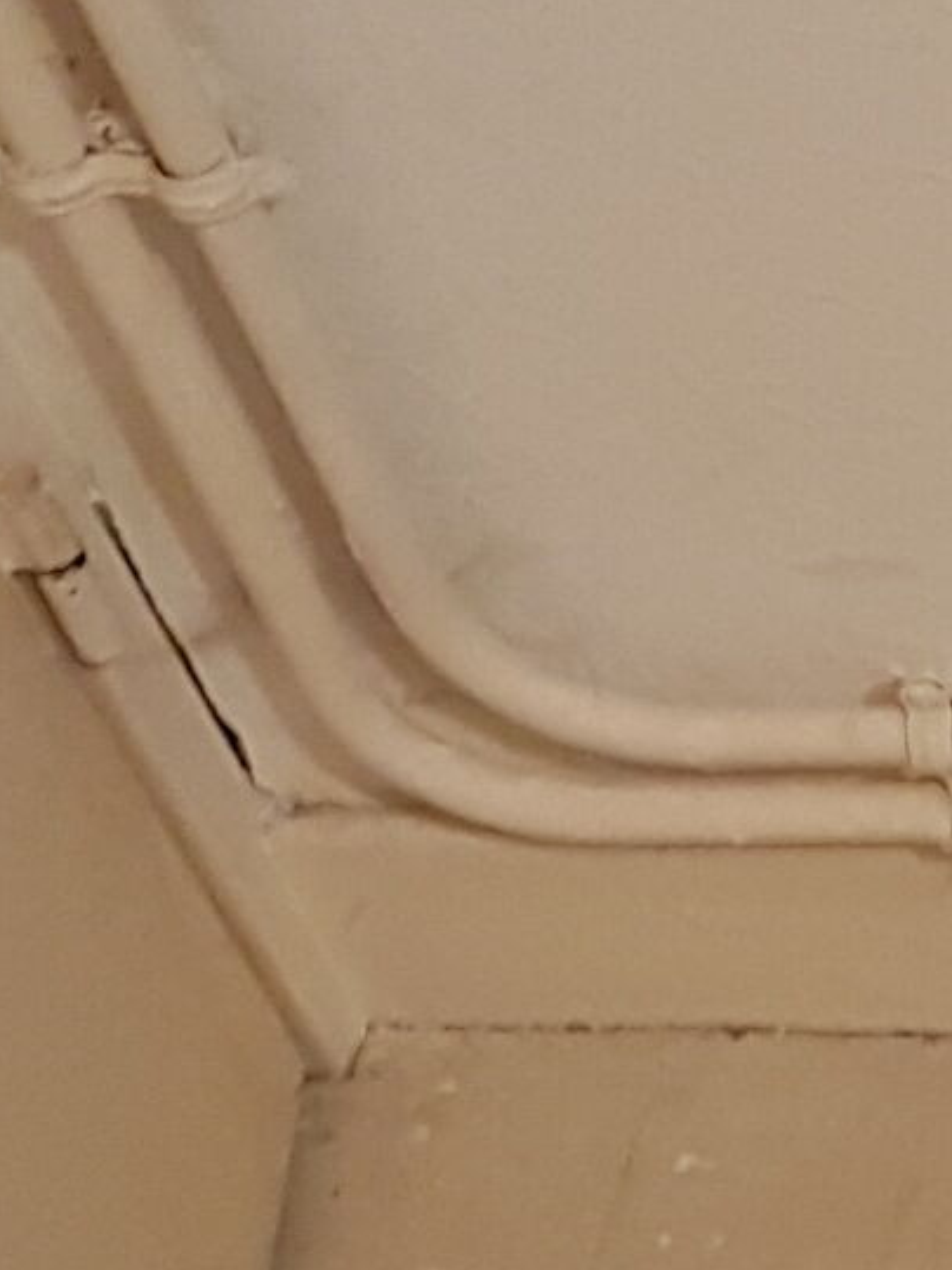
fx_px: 5099
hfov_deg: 9.5
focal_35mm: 139
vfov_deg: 14.2
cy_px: 745
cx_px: 2293
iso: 250
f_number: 1.7
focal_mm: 4.2
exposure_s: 1/10
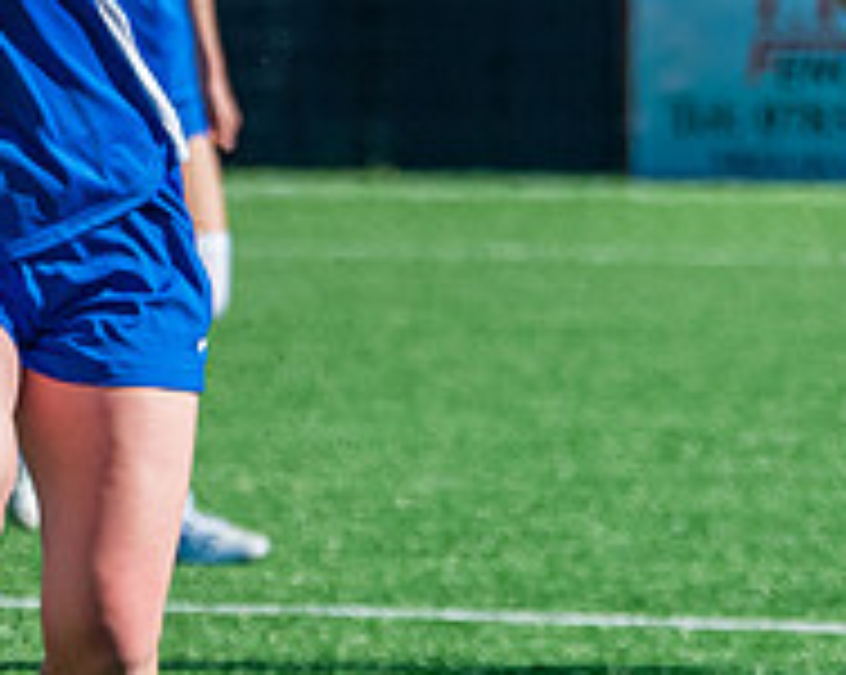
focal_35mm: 834
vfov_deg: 1.9
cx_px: -131
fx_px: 20860
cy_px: 432
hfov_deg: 2.3
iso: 400
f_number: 5.6
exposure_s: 1/1600
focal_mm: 165
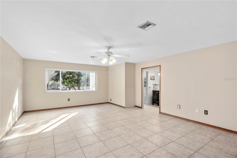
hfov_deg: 100.4
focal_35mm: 15
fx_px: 99
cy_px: 79
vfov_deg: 77.3
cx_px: 118
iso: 250
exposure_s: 1/6
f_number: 9
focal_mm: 10
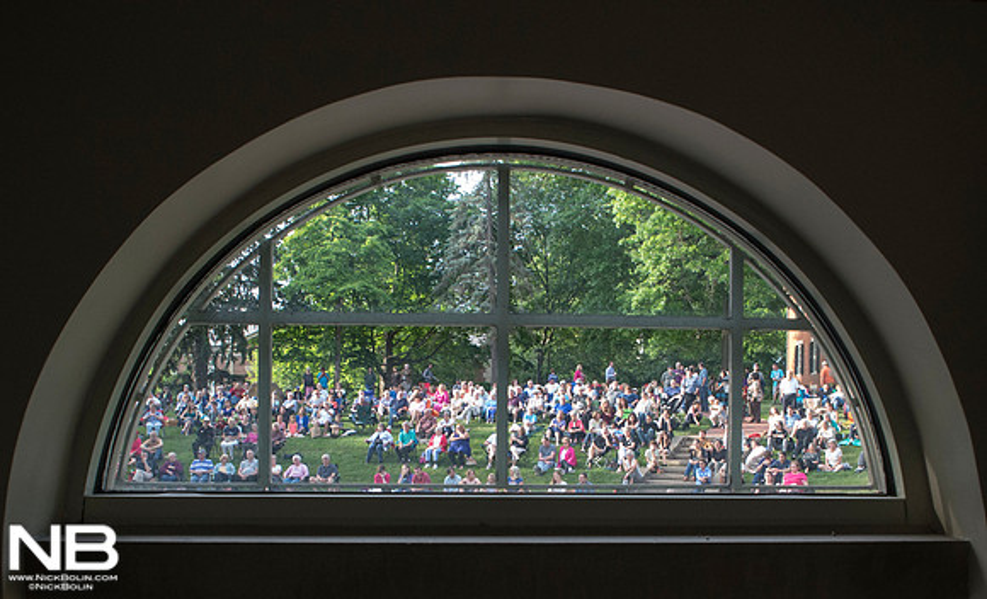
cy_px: 492
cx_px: 561
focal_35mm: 37
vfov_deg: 32.4
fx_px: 997
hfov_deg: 52.5
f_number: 10
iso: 2500
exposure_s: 1/160
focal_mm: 24
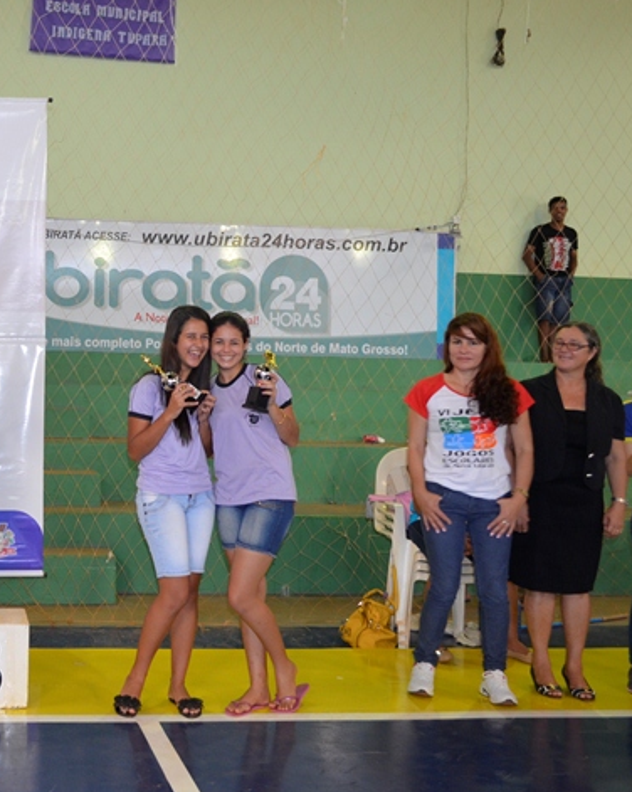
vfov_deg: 42.9
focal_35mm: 43
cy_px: 365
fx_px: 1007
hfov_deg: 32.6
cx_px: 30
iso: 800
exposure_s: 1/60
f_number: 3.5
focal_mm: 18
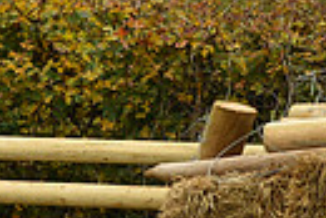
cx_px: -336
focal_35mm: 889
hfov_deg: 2.3
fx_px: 8059
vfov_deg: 1.6
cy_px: -48
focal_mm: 200
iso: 640
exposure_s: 1/1000
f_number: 5
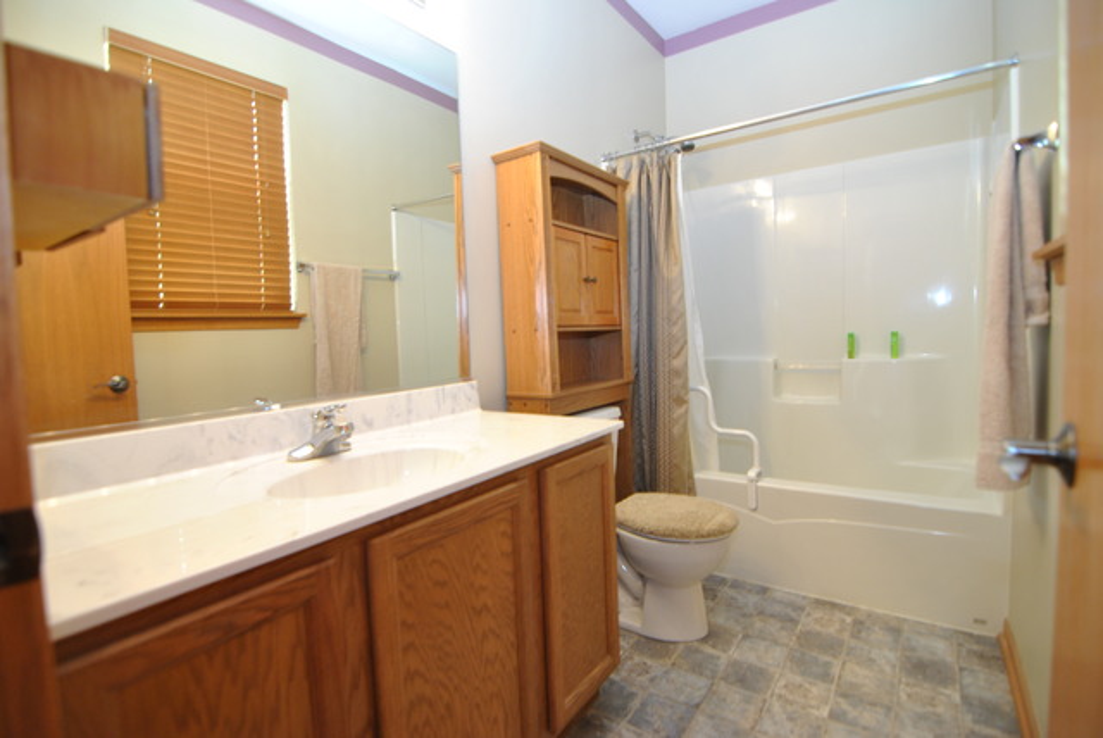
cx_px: 552
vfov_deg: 69.8
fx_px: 529
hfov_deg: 92.4
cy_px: 369
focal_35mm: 17
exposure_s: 1/30
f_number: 2.8
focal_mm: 11.5
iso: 360
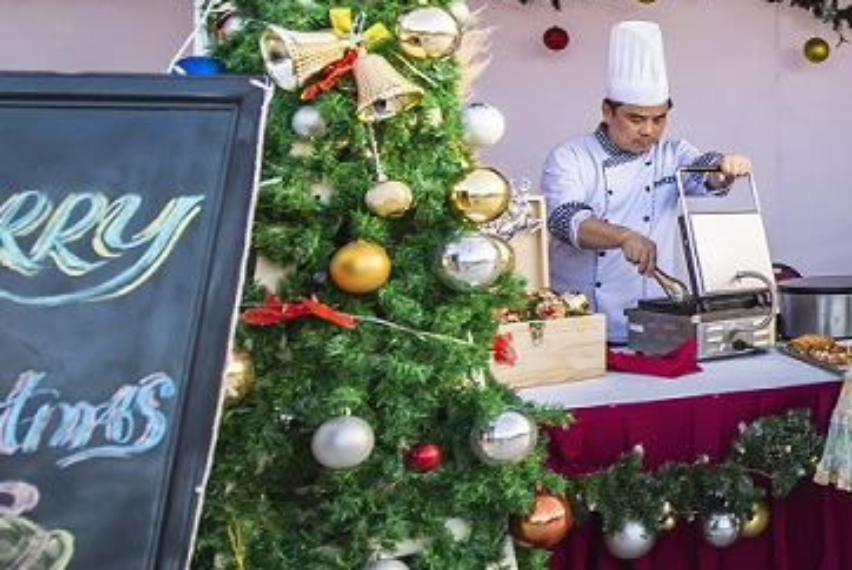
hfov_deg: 29.2
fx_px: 1255
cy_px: 181
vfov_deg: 25.4
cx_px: 1149
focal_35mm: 53
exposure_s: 1/250
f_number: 4
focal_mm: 16
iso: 200
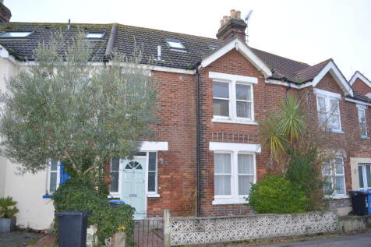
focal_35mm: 30
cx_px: 186
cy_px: 124
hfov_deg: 61.9
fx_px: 309
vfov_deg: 43.6
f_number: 5
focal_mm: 20
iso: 800
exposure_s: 1/100
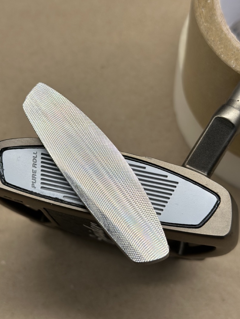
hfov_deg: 25.2
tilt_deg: -66.1
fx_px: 536
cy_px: 171
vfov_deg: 33.2
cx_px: 109
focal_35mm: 58
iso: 64
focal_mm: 6.86
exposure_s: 1/115
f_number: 1.78
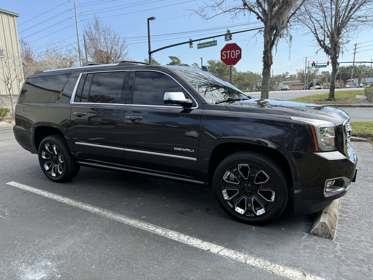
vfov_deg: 56.8
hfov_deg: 71.6
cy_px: 140
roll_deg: +0.7
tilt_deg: -10.0
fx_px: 259
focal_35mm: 24
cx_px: 186
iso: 100
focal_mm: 6.76
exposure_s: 1/2299
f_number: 1.78
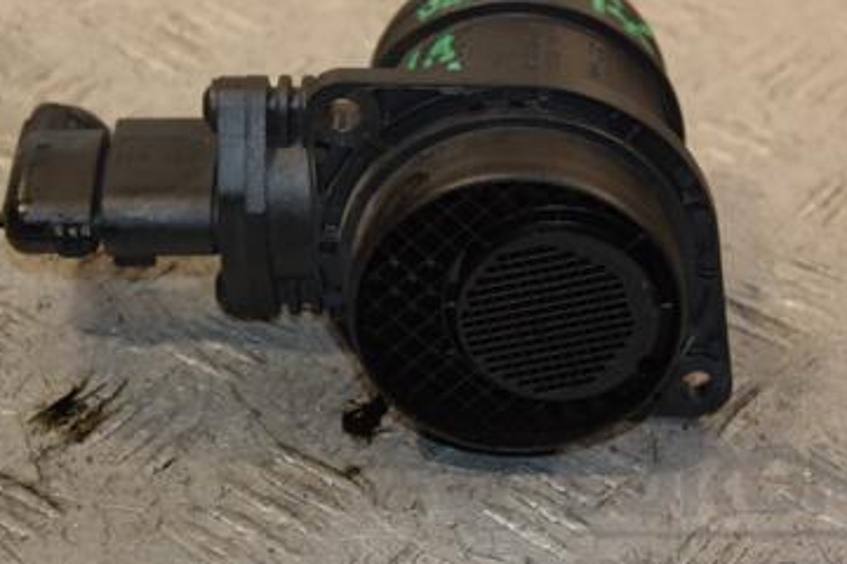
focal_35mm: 130
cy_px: 167
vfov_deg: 10.5
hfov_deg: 15.8
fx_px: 3058
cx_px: 520
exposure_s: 1/200
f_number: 5
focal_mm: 52
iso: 800
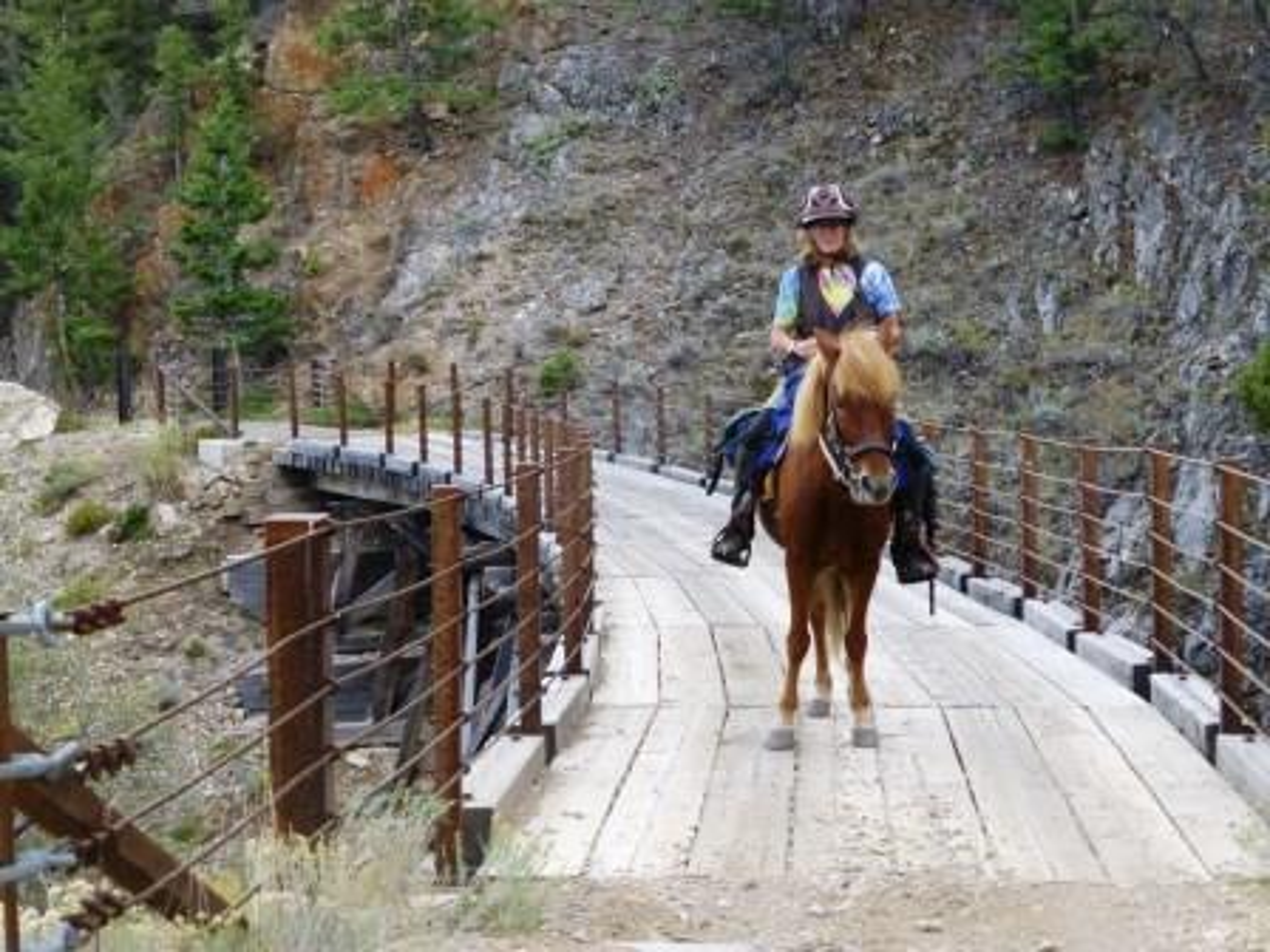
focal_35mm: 70
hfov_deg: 27.8
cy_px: 476
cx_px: 635
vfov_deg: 21.0
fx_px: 2568
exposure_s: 1/250
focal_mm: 12.5
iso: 400
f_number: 5
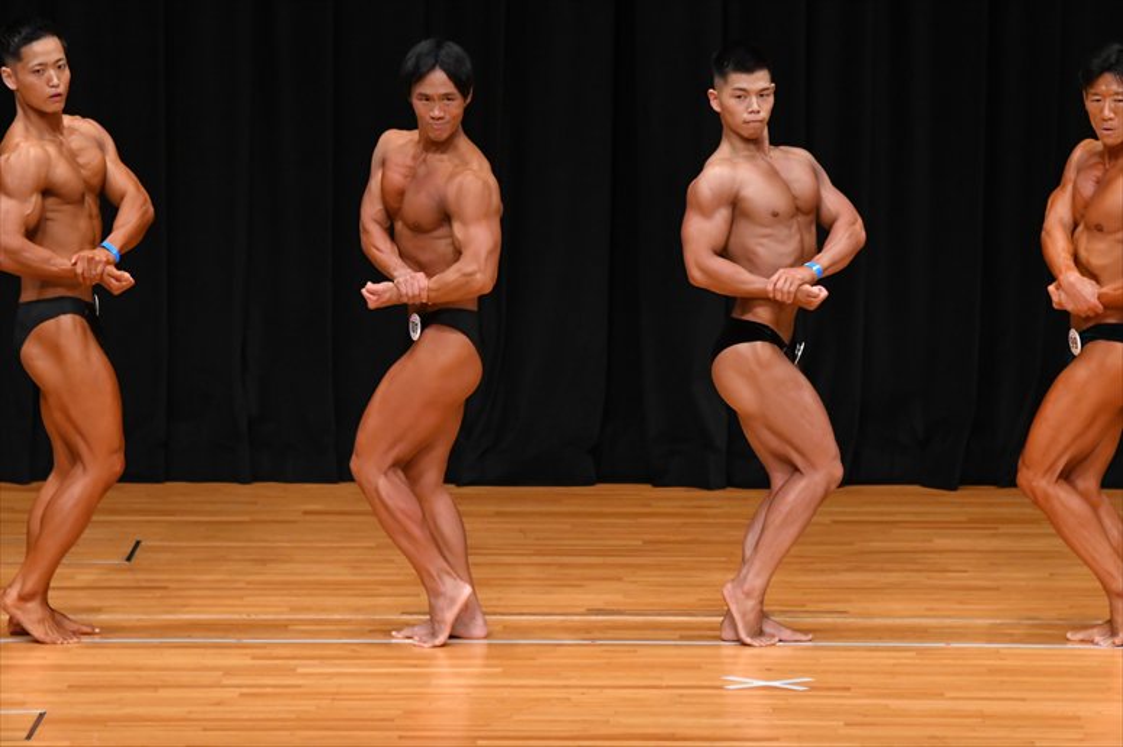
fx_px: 8418
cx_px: 562
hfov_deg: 7.6
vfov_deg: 5.1
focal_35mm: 270
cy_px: 374
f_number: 5.6
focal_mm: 180
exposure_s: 1/400
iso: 3200
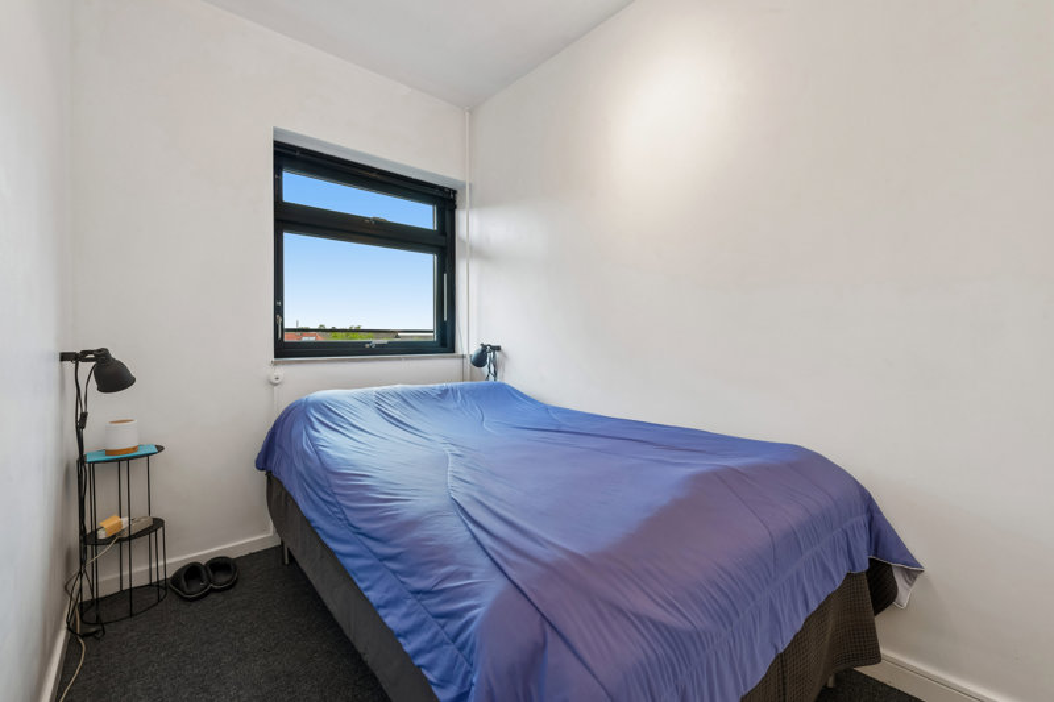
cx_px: 527
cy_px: 351
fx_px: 439
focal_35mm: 15
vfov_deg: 77.3
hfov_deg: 100.4
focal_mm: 15
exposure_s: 1/5
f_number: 10
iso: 200
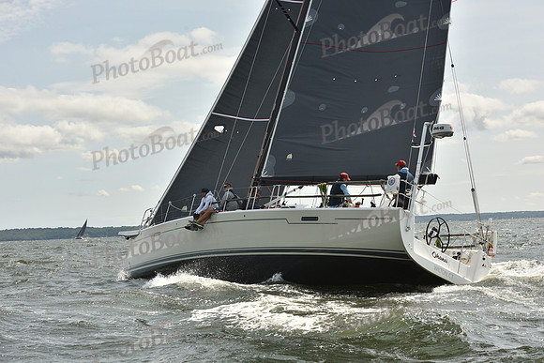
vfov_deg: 19.5
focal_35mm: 70
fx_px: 1058
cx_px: 272
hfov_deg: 28.8
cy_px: 182
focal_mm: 70
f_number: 9
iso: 250
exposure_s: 1/800
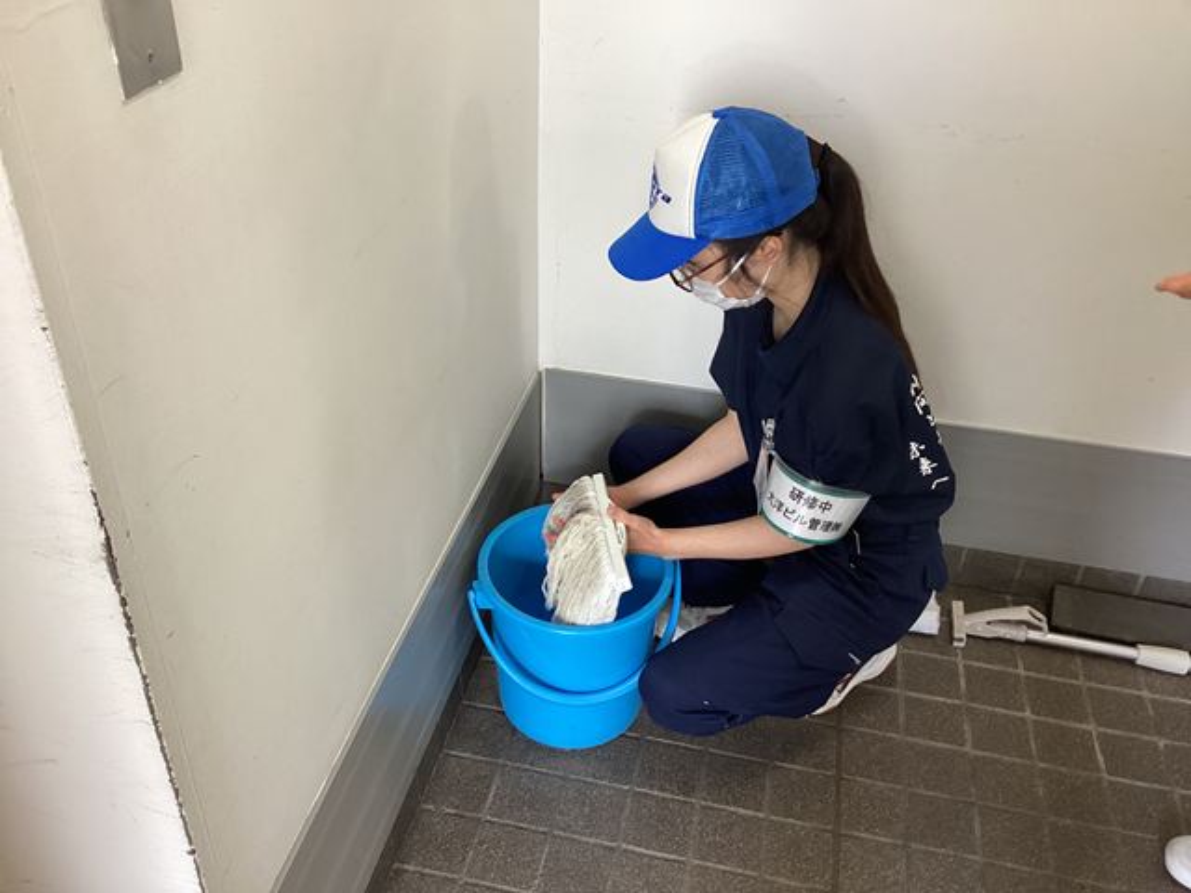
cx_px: 596
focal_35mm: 31
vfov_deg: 45.4
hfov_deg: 58.4
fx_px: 1067
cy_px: 446
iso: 160
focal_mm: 3.3
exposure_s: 1/50
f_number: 2.4
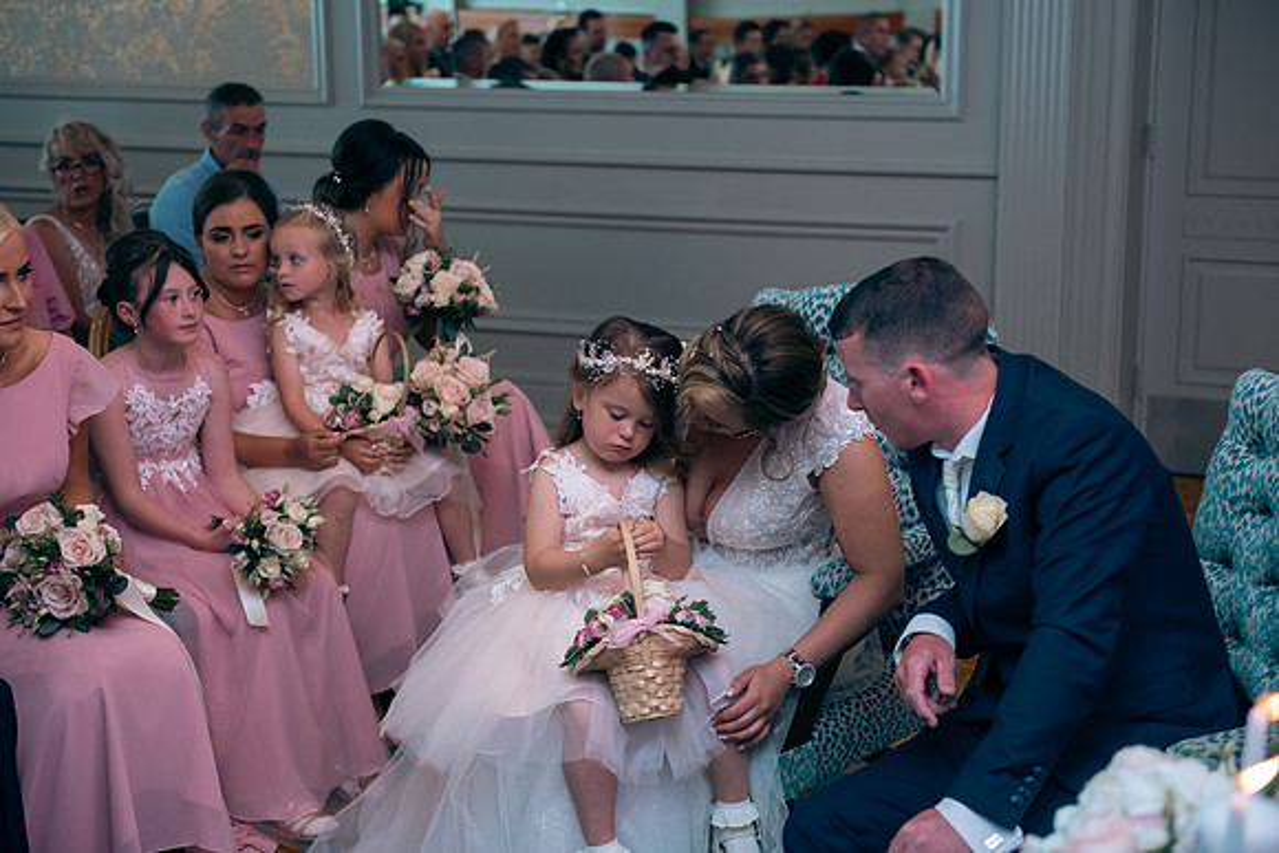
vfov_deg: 22.6
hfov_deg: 33.4
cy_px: 426
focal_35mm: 60
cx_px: 640
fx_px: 2132
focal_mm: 60
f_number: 3.5
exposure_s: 1/160
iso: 640
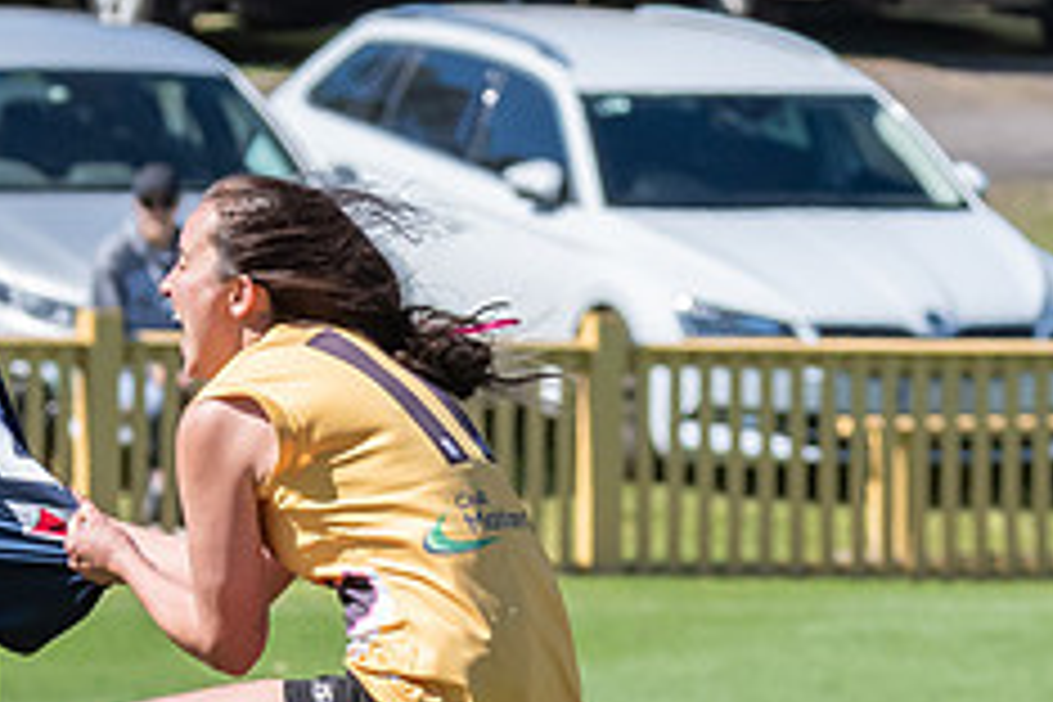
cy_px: 607
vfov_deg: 1.1
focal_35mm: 1277
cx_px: -64
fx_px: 37349
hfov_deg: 1.6
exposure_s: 1/1250
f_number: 10
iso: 800
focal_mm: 240
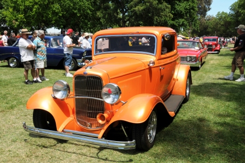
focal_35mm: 39
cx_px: 122
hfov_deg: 49.6
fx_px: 265
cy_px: 82
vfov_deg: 34.2
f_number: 10
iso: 200
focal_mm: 26
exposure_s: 1/400
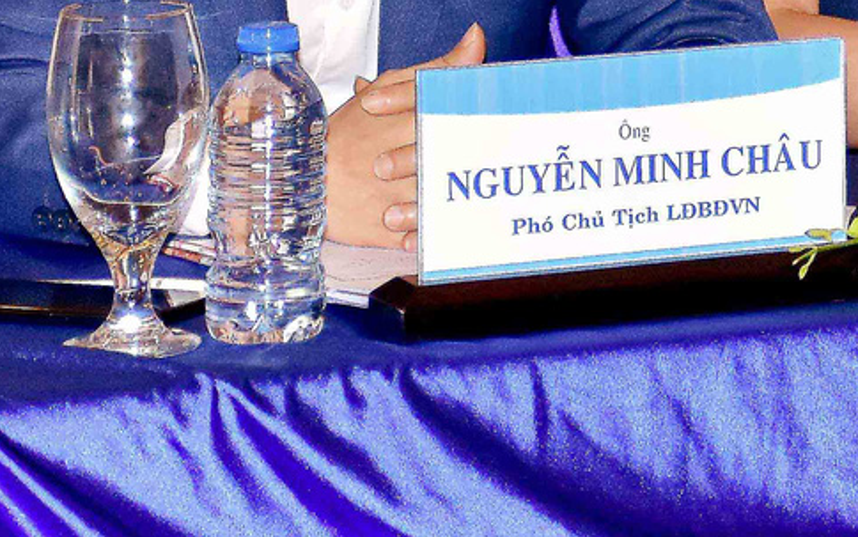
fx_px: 6646
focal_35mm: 284
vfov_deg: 4.6
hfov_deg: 7.3
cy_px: -465
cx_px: 1299
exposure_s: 1/320
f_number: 4.5
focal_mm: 45
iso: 1600
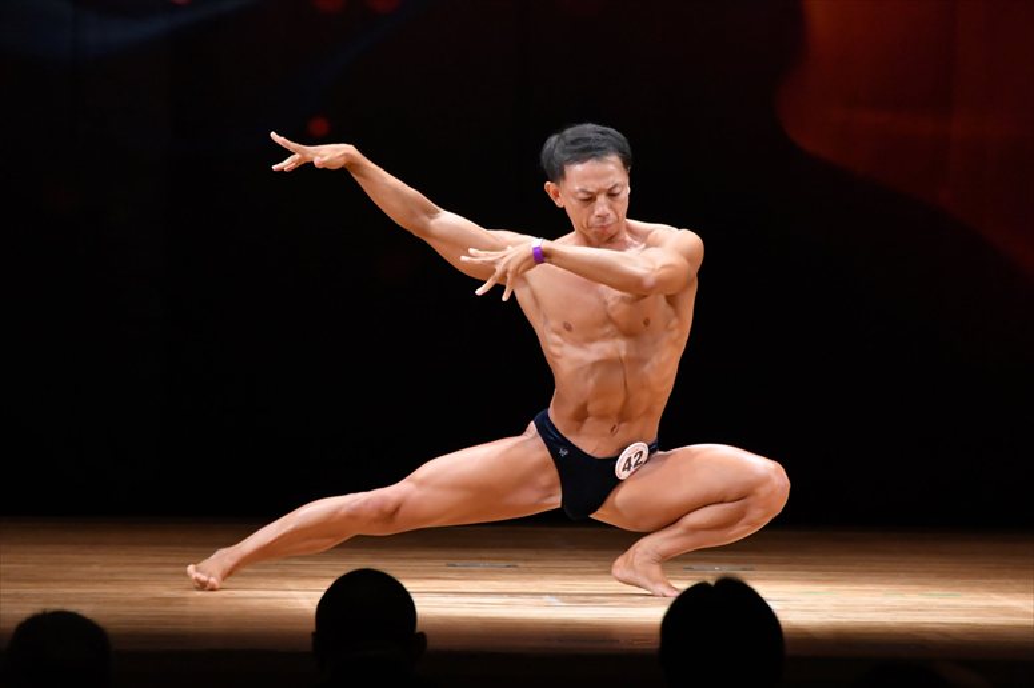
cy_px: 344
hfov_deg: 6.9
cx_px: 517
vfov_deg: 4.6
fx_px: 8613
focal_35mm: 300
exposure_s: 1/400
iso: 4000
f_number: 5.6
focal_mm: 200
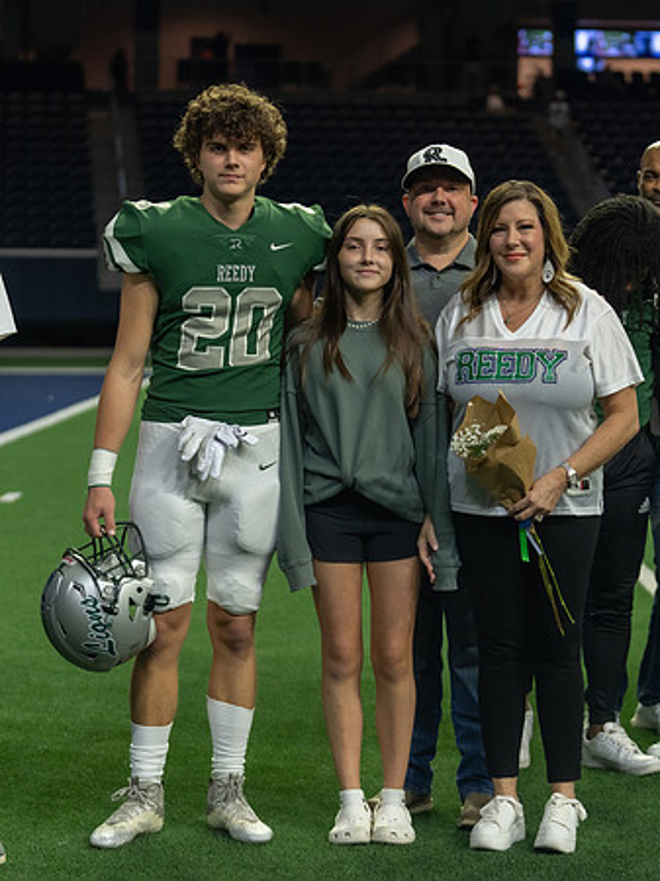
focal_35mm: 108
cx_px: 412
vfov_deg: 18.2
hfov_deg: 13.7
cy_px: 425
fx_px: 2748
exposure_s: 1/320
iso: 1000
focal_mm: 70
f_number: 2.8
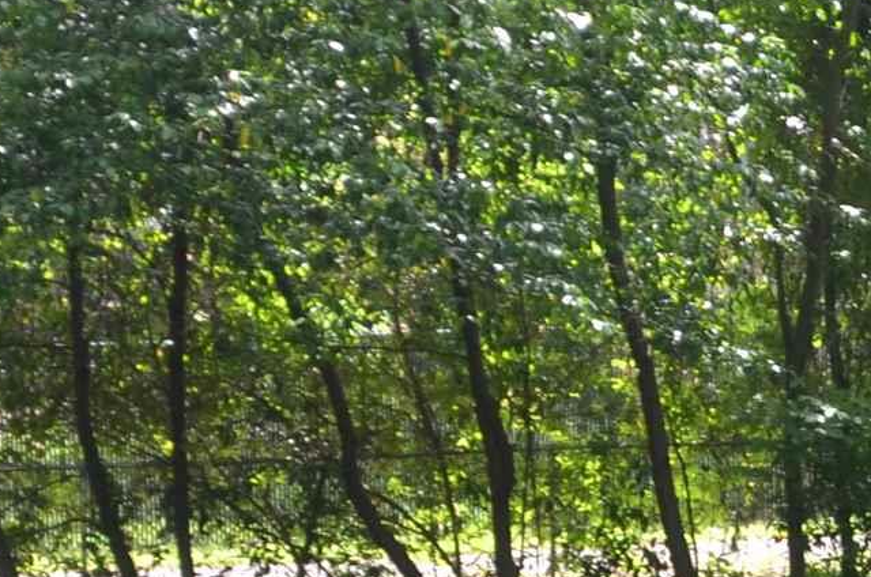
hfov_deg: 13.5
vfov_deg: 9.5
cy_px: 431
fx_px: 3477
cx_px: 1264
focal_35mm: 144
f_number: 3.5
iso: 200
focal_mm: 20
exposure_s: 1/200
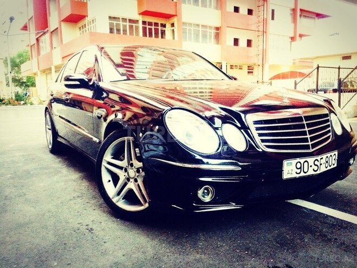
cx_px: 178
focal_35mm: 29
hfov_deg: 61.7
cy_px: 134
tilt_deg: -8.5
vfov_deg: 48.2
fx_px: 299
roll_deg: +1.9
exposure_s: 1/17
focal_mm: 4.15
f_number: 2.2
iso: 320
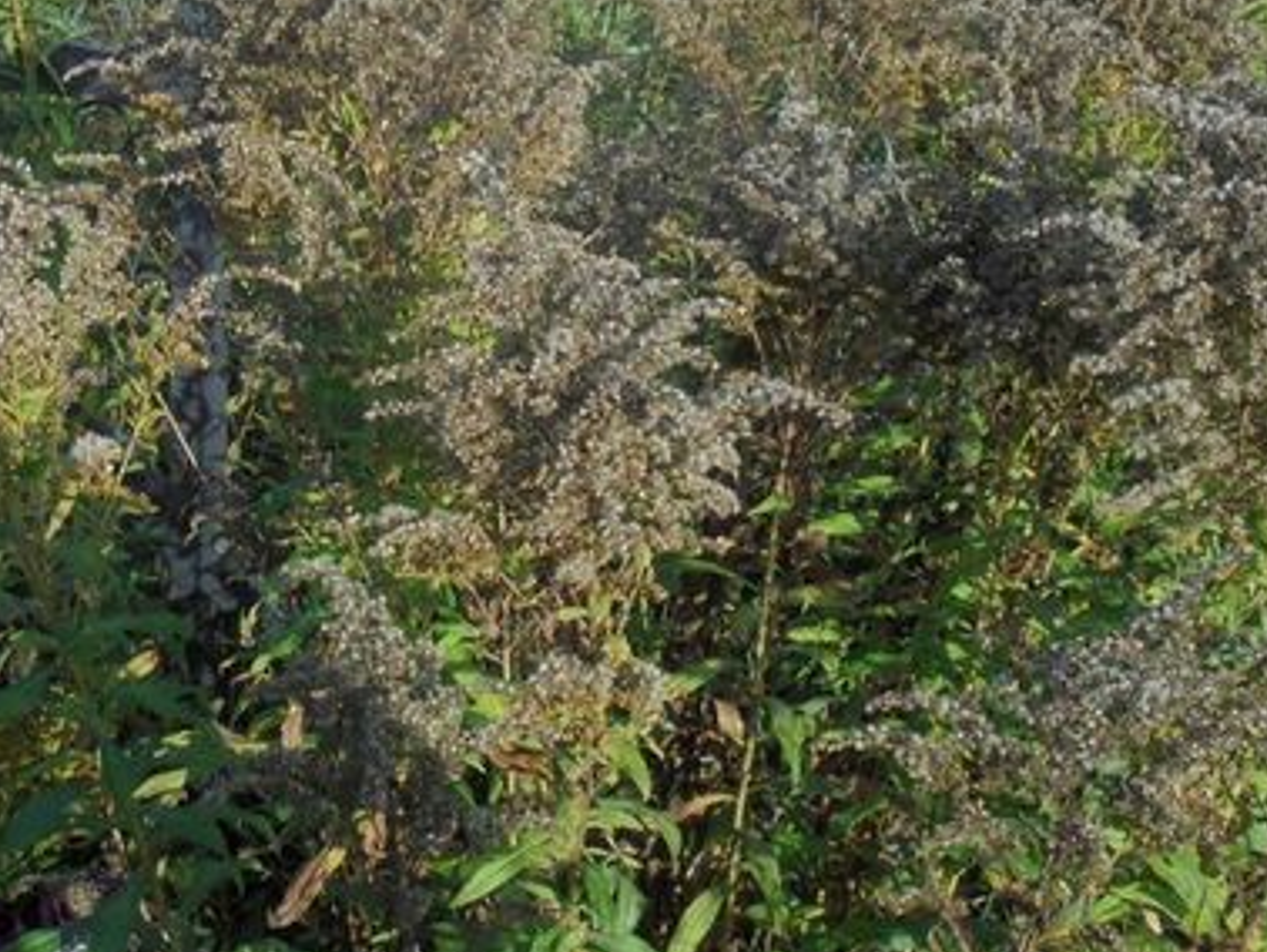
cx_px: 288
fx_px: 2014
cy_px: 295
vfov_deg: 26.4
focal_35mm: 55
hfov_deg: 34.1
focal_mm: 4.6
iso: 100
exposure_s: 1/640
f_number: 3.5
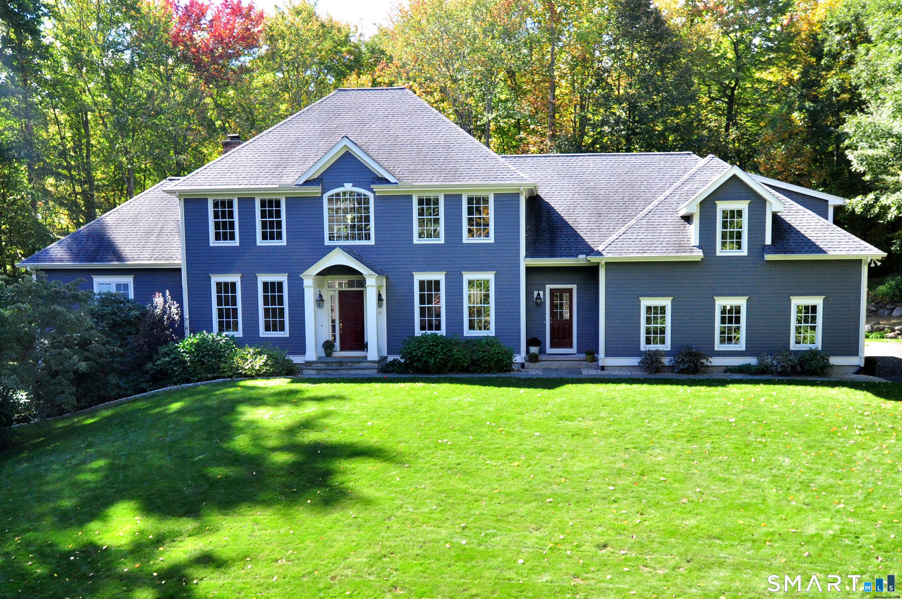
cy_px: 300
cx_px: 451
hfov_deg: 62.0
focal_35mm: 30
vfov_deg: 43.5
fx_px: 751
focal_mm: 20
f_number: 8
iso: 640
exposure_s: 1/250
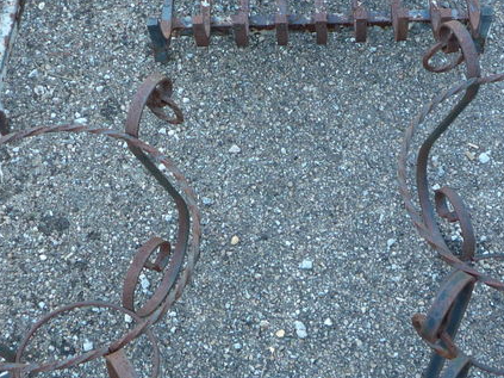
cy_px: 166
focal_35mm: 71
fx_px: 1033
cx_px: 247
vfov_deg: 20.7
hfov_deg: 27.4
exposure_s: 1/40
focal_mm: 5.2
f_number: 3.3
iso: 100
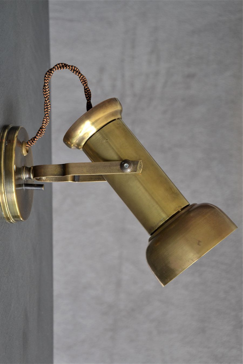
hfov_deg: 18.9
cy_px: 182
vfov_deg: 28.1
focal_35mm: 72
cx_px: 122
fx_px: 729
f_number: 5.6
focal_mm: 48
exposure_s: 1/125
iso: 400
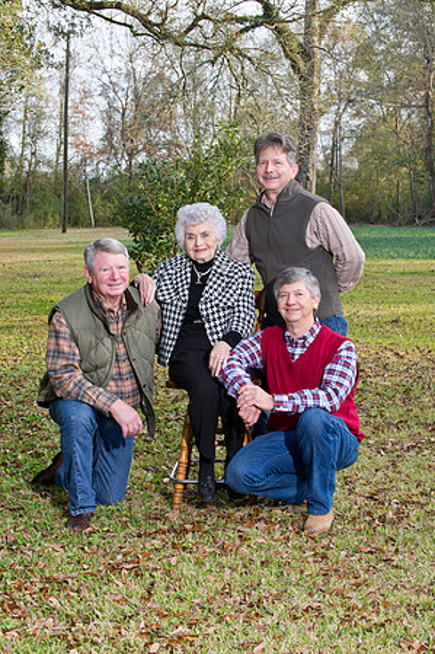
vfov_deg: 28.9
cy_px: 327
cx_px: 218
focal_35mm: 70
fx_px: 1272
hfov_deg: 19.4
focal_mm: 70
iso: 800
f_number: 8
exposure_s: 1/160
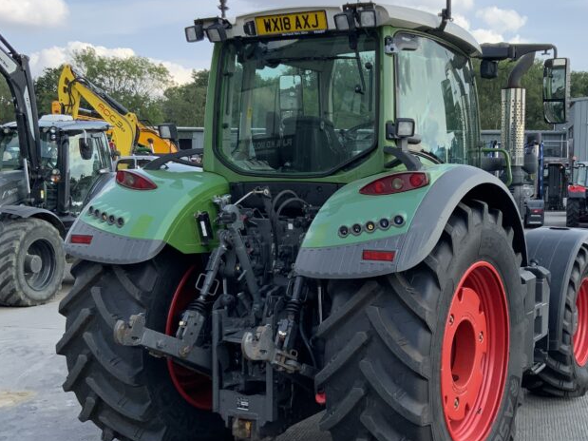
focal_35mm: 48
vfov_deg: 30.2
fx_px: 815
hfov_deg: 39.1
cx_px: 407
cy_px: 240
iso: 16
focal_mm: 3
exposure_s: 1/709
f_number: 1.8
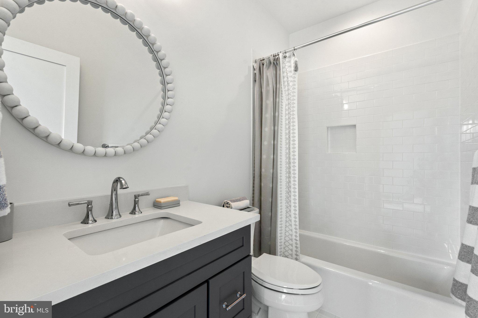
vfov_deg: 73.7
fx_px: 212
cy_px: 159
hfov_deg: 96.7
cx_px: 239
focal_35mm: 16
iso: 500
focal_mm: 16
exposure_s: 1/10
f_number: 10
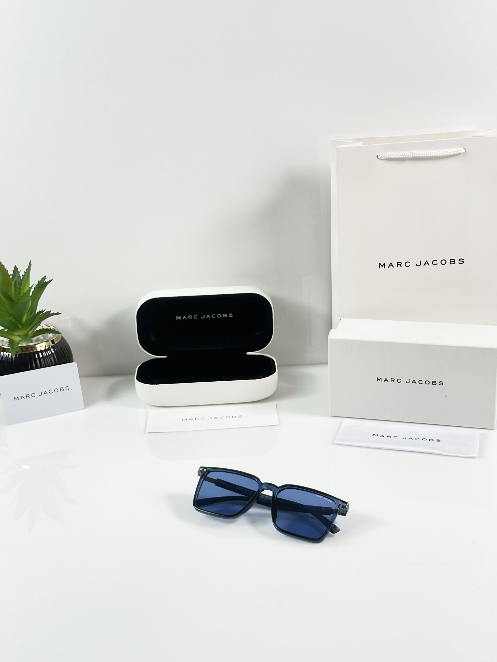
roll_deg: +2.6
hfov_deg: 30.3
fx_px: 919
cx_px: 248
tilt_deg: -20.4
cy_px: 331
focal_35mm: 48
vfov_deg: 39.7
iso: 50
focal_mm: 6.86
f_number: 1.78
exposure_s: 1/100
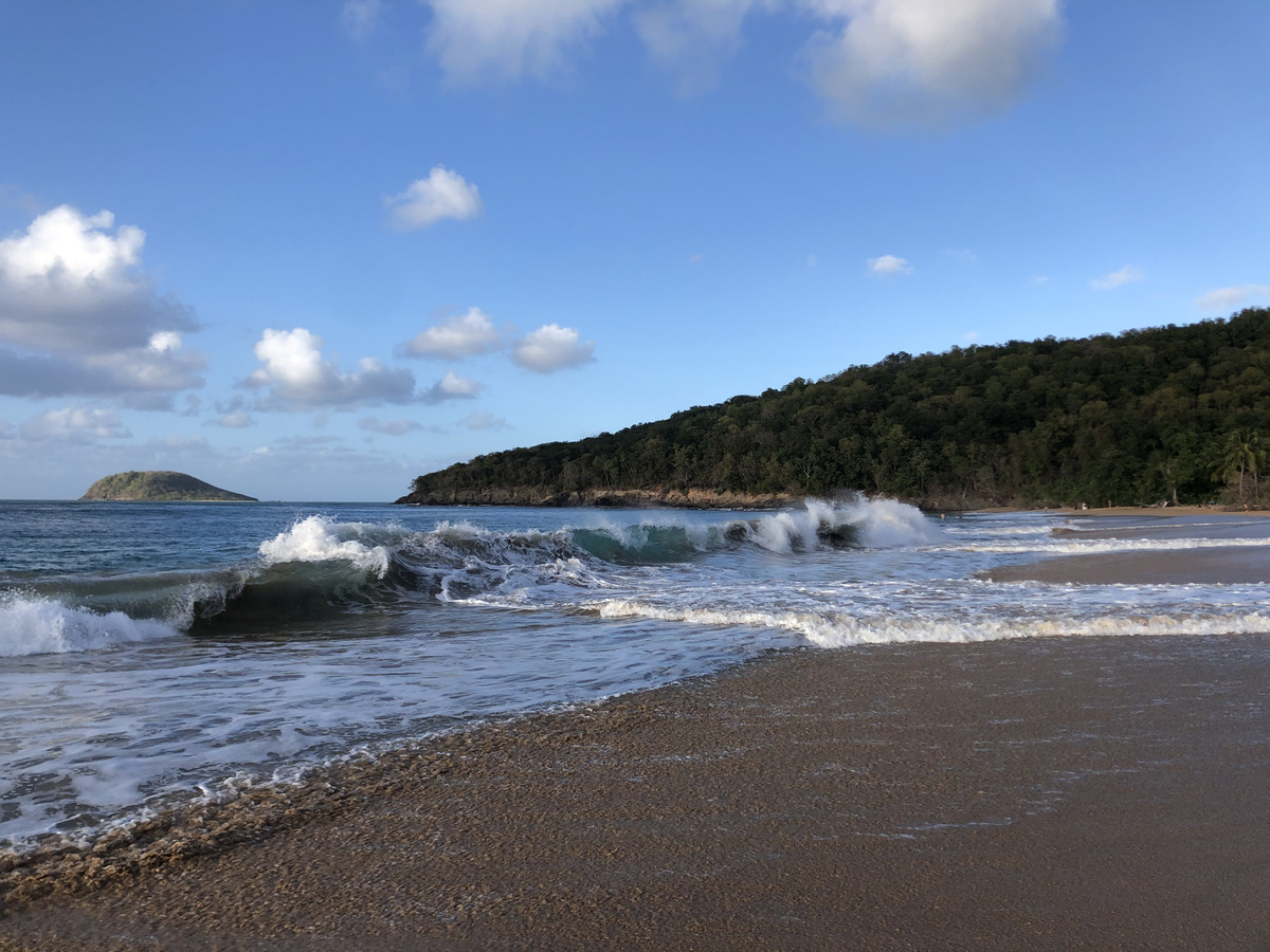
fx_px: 1027
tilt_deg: +1.9
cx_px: 635
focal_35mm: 28
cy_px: 476
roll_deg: +0.9
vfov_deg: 49.7
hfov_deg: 63.4
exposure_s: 1/1412
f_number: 1.8
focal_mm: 4
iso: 20
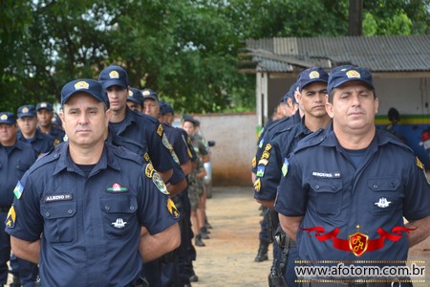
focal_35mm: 120
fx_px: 1433
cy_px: 144
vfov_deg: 11.4
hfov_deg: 17.1
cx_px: 215
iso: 400
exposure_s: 1/125
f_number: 5.6
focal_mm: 80
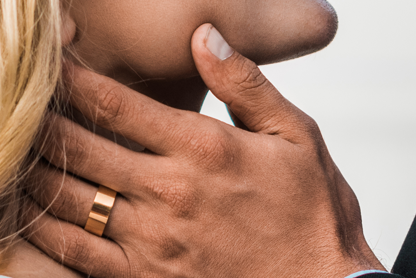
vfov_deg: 5.3
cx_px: 91
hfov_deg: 8.0
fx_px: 2971
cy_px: -28
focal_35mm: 257
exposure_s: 1/500
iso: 160
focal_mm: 50
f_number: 3.5
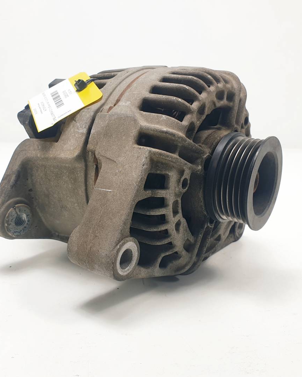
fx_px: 380
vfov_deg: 52.8
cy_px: 189
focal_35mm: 34
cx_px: 139
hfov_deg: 43.3
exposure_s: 1/216
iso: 50
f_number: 2.4
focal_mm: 4.3
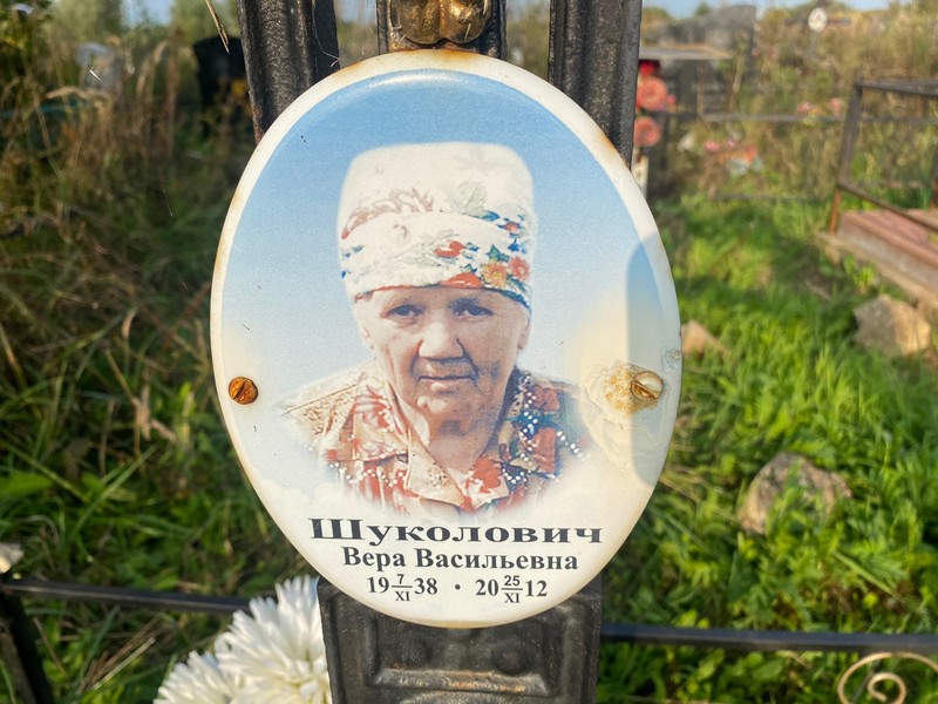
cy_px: 352
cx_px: 469
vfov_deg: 53.1
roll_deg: +2.9
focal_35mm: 26
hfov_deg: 67.3
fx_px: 705
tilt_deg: -22.5
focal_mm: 4.25
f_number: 1.8
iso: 32
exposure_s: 1/2513
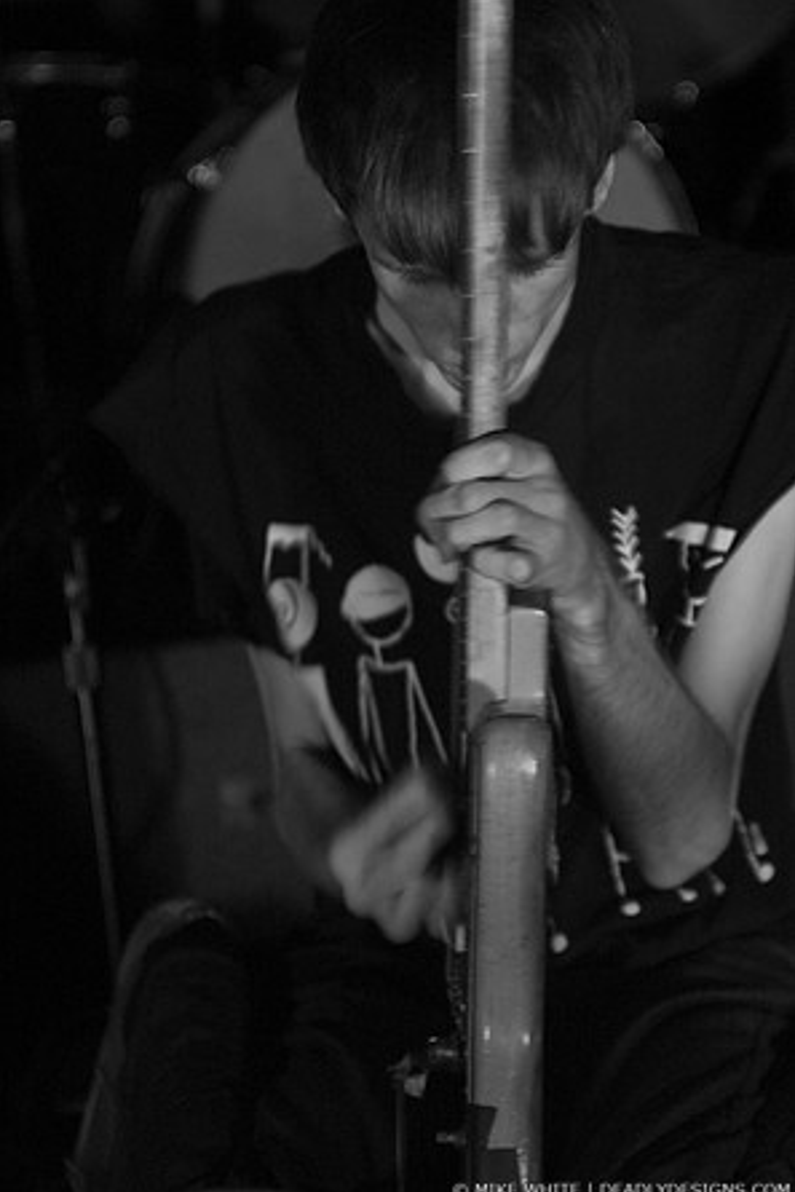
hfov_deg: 12.9
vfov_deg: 19.3
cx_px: 398
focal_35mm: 106
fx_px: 3508
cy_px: 600
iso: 1600
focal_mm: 70
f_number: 2.8
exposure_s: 1/25
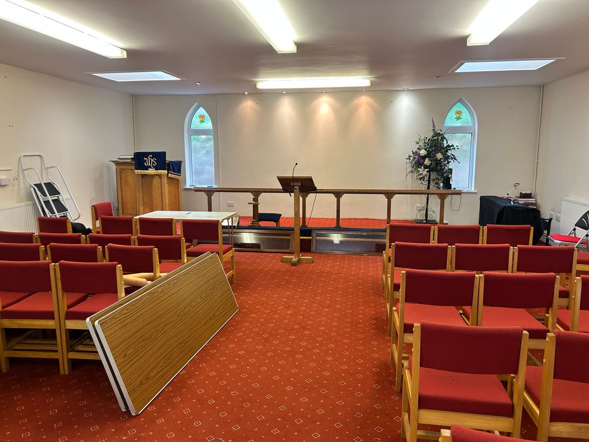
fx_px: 442
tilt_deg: -7.5
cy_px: 221
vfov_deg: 53.1
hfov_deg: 67.3
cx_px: 294
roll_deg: -0.4
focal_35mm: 26
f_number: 1.5
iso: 100
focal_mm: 5.7
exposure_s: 1/50
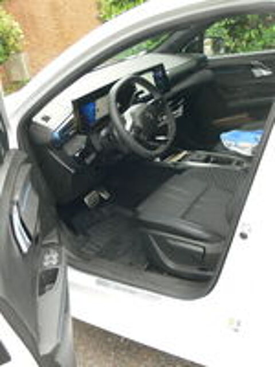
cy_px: 184
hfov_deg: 39.7
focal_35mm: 36
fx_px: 381
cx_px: 138
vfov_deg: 51.4
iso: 80
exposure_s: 1/50
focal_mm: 7.7
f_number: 3.2
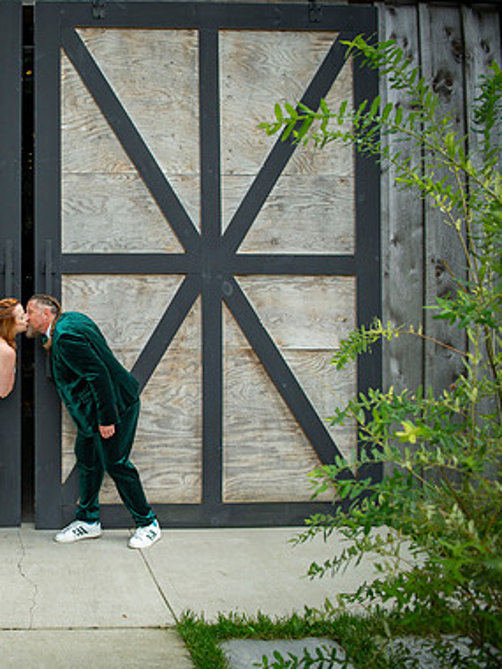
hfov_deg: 37.0
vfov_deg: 51.4
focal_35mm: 36
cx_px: 46
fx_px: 696
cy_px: 334
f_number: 2.8
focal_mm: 24
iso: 400
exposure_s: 1/640
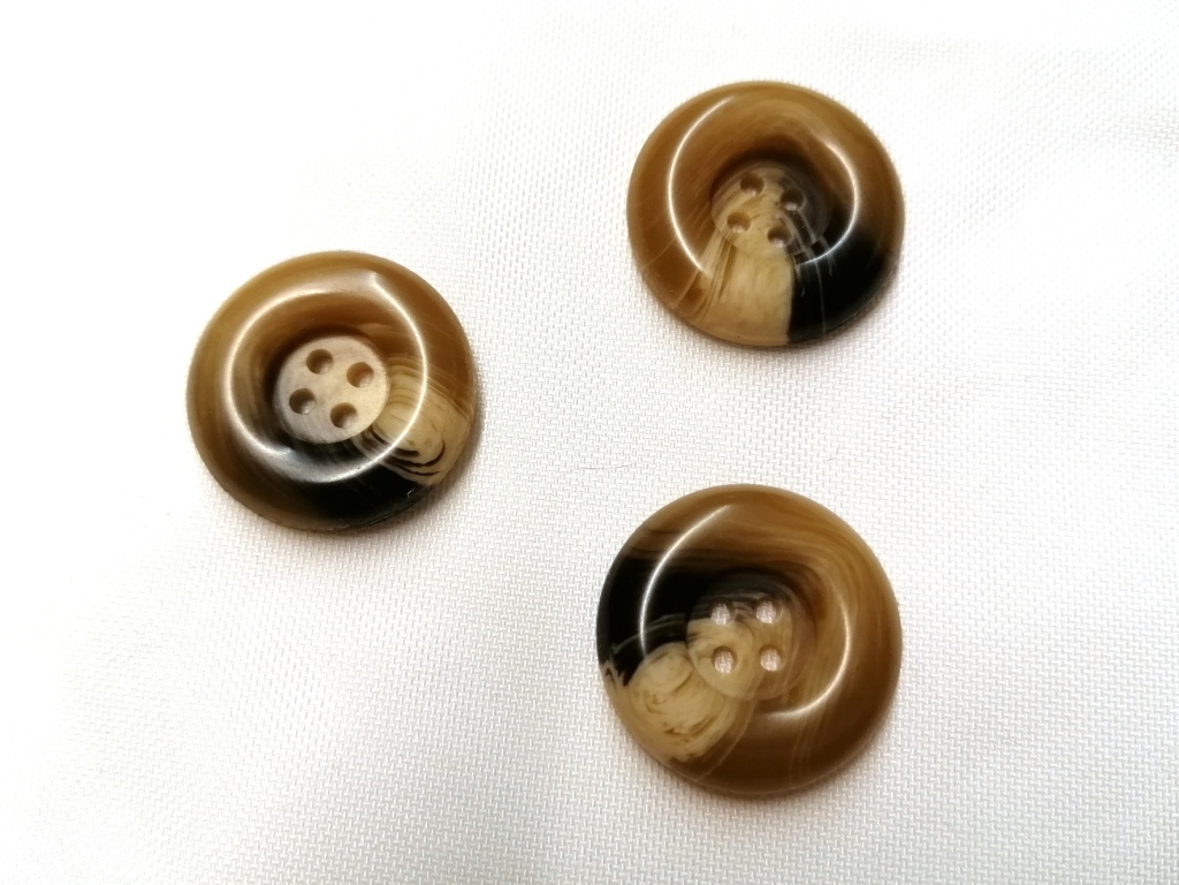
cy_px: 442
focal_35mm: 27
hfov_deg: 65.3
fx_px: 920
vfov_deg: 51.4
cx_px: 590
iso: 160
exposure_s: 1/50
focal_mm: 4.75
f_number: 1.8
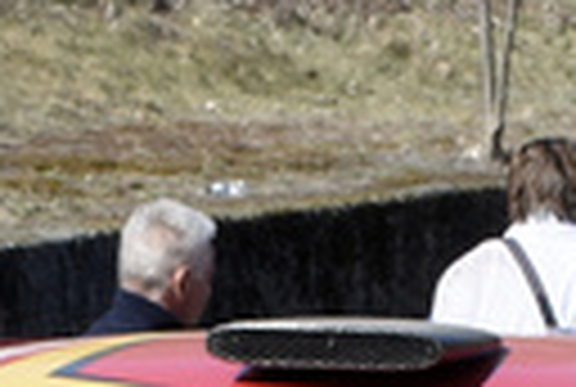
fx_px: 4218
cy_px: 1127
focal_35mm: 263
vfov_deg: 5.0
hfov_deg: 7.8
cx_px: 428
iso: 100
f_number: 10
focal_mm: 22
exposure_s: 1/200
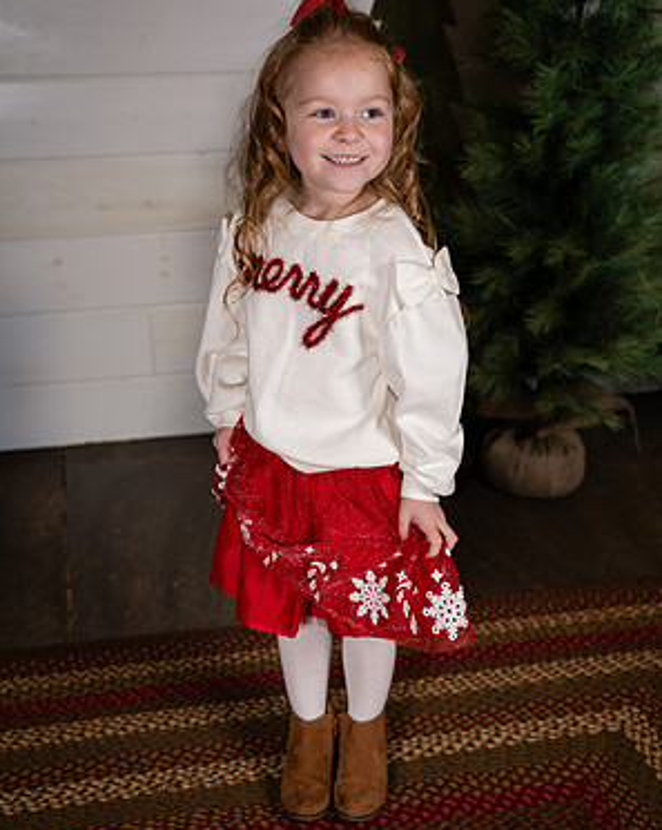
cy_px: 395
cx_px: 330
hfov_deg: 30.2
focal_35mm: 50
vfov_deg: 37.4
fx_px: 1226
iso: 200
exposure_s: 1/250
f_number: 4
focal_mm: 44
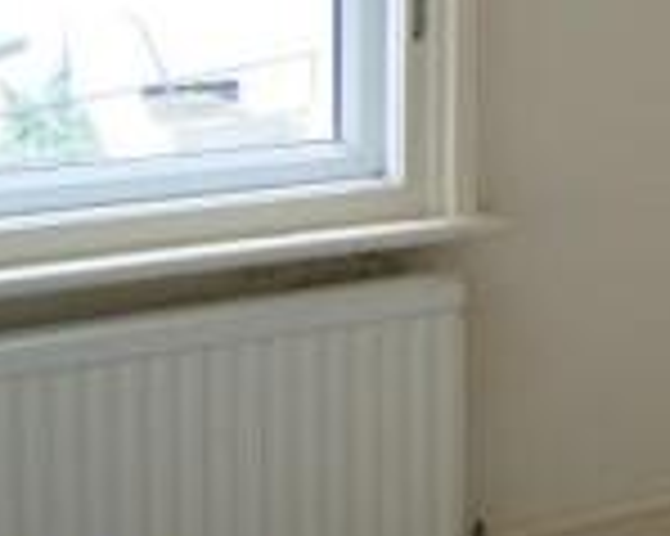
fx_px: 2457
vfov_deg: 12.1
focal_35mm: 124
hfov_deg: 13.7
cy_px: -140
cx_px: 1246
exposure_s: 1/10
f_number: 3.5
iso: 100
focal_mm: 20
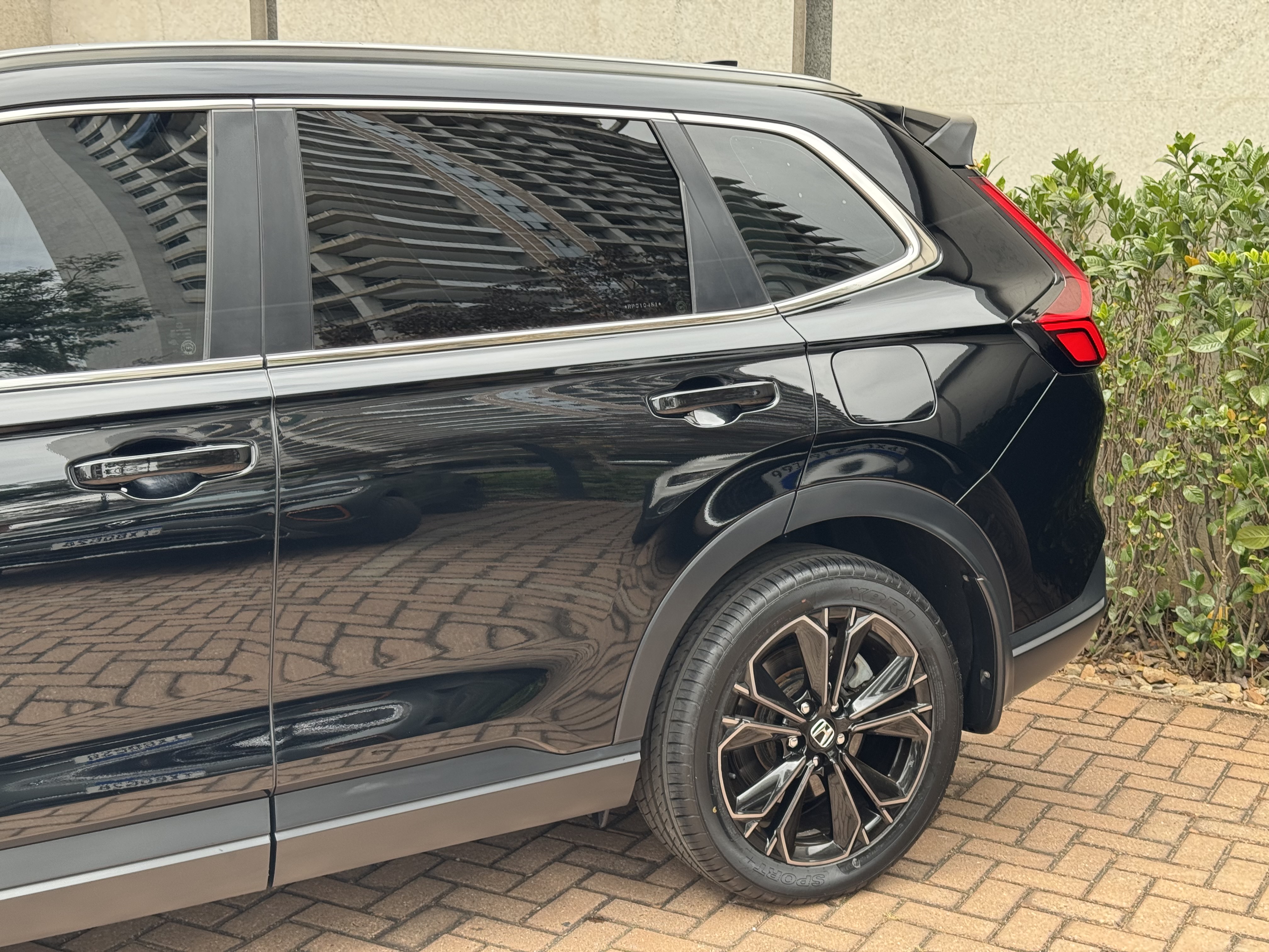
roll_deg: +0.1
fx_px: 1760
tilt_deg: -9.4
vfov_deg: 30.3
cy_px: 476
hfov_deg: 39.7
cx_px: 634
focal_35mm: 48
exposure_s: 1/172
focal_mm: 6.76
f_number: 1.78
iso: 64
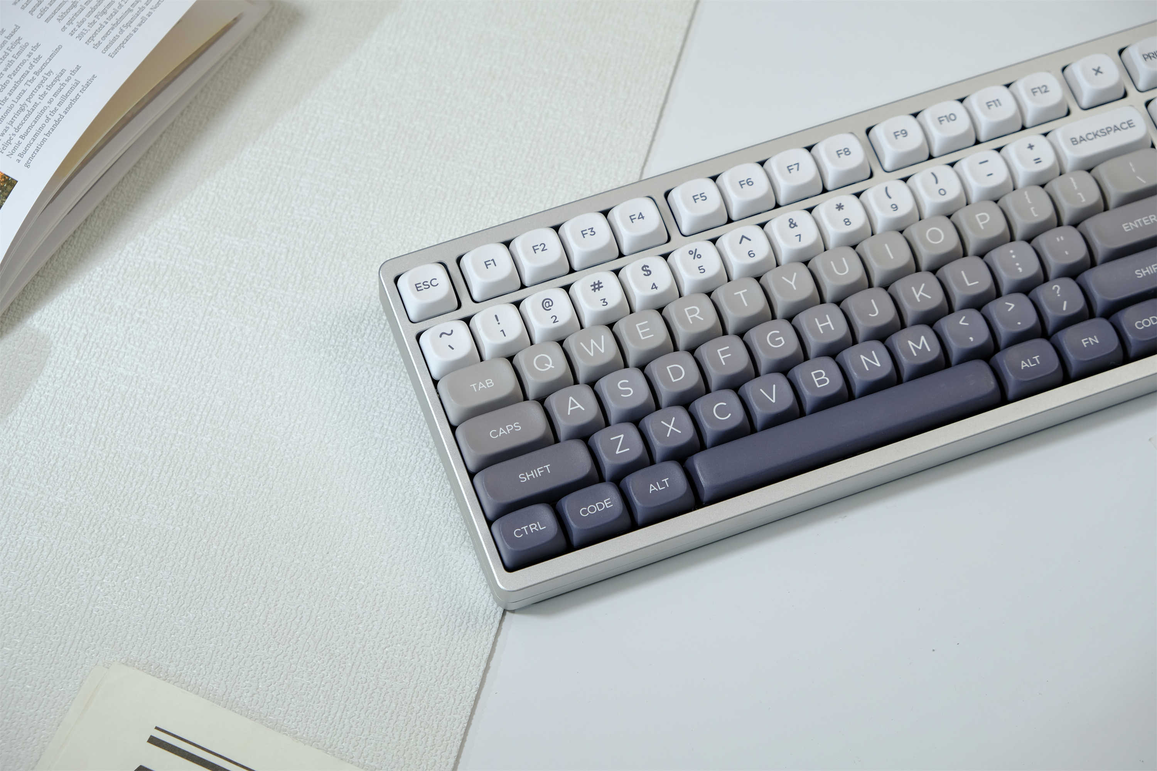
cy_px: 386
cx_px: 578
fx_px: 2667
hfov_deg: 24.5
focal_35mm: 83
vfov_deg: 16.5
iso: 250
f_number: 5.6
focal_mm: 55
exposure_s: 1/60
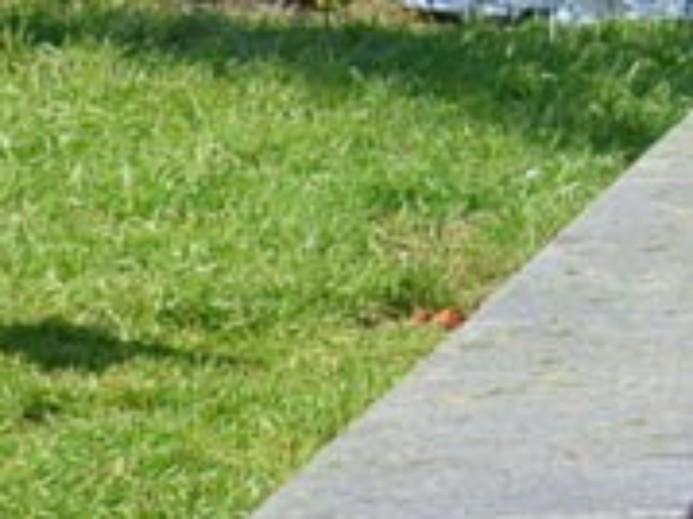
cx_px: 2431
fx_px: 4737
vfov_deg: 6.3
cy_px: 163
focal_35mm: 237
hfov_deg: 7.0
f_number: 5.6
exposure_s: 1/1600
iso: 400
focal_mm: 21
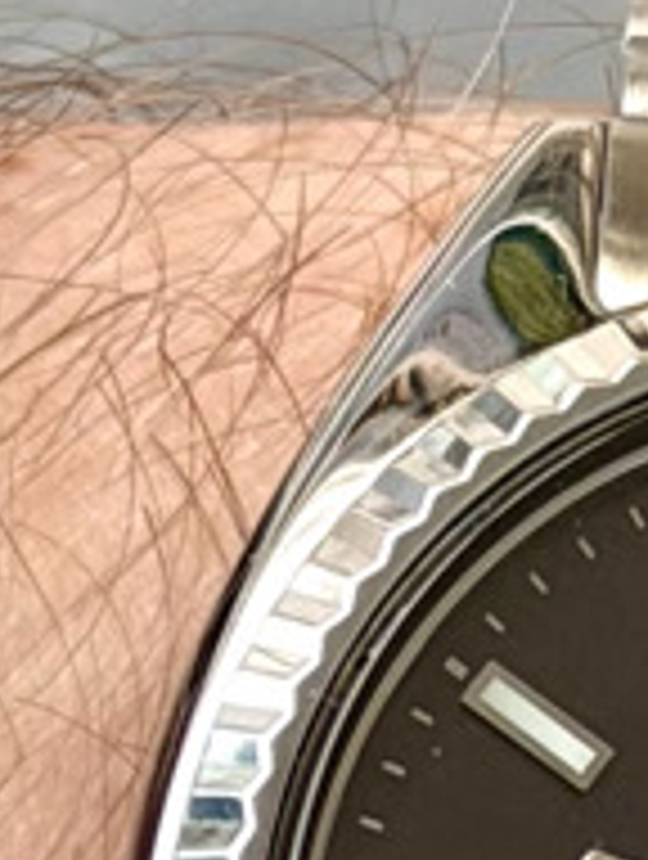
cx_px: 853
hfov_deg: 4.0
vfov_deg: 5.2
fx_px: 9354
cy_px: 1486
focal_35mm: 376
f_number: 1.78
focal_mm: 6.76
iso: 100
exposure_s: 1/118
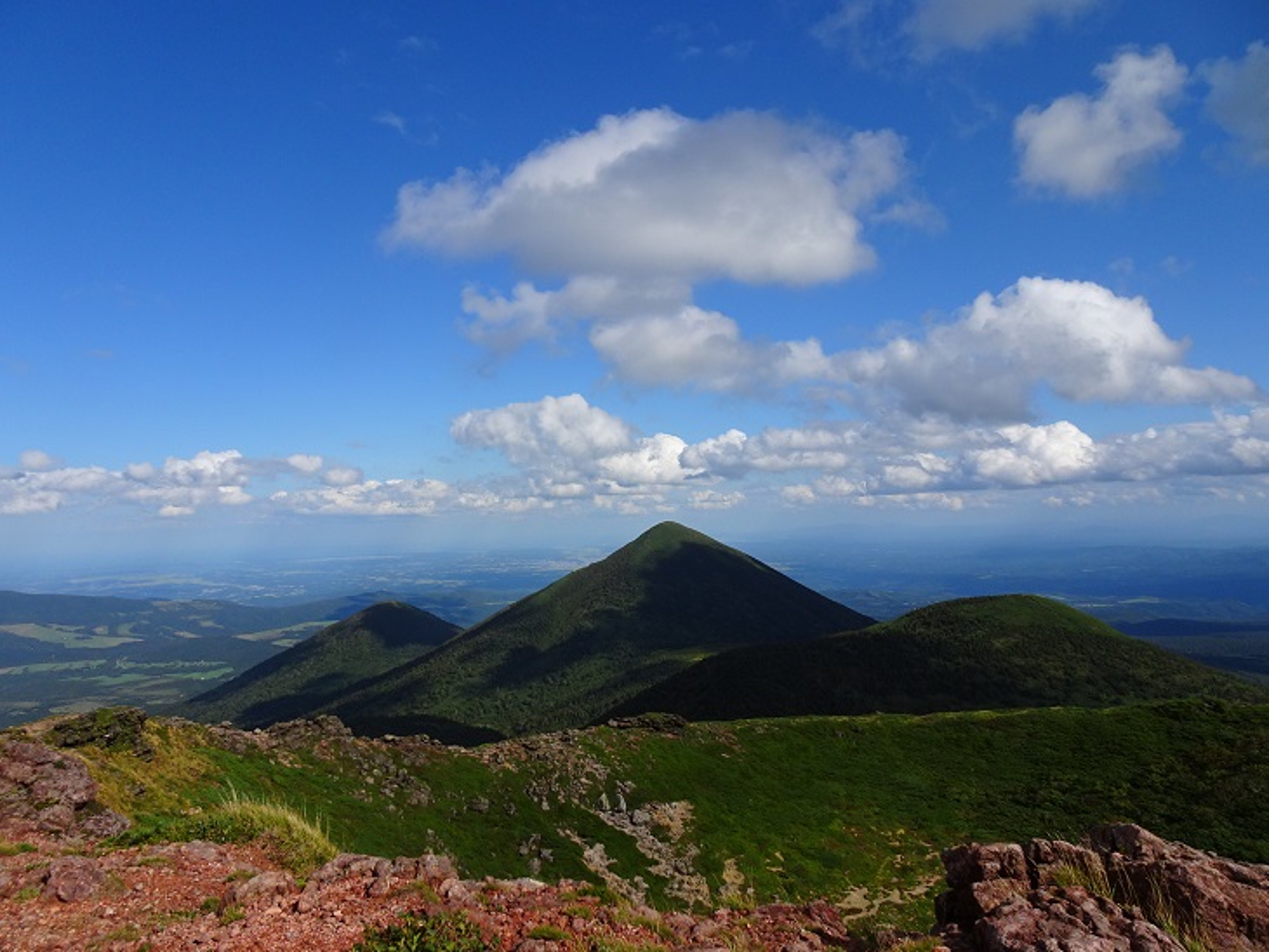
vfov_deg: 56.8
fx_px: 880
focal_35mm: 24
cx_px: 634
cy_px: 476
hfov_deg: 71.6
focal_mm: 4.1
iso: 80
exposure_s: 1/1600
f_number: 3.5
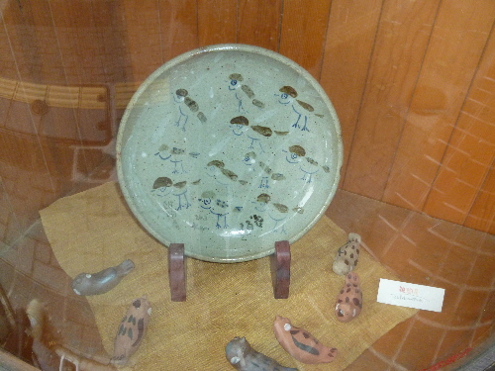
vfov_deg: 45.4
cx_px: 248
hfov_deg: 58.4
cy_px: 186
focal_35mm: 31
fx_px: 443
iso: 320
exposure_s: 1/125
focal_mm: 5.6
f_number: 2.8
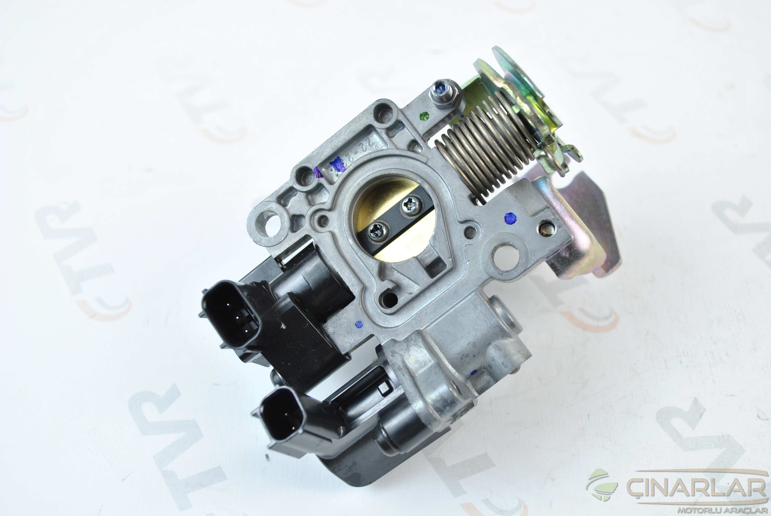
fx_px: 933
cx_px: 386
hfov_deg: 44.9
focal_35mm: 44
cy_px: 258
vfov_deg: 30.9
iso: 200
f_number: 5
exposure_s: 1/25
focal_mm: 29
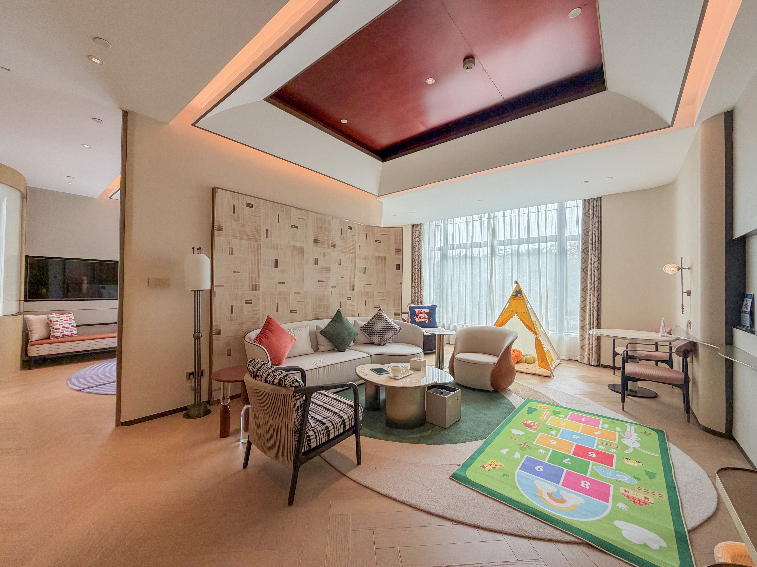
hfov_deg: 102.1
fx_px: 306
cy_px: 284
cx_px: 378
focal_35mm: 14
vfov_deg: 85.7
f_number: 2.2
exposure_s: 1/121
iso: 125
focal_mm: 2.22
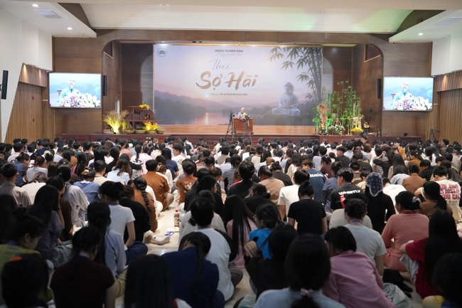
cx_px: 231
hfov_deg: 54.4
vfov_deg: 37.8
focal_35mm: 35
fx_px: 449
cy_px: 154
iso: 4000
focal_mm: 35
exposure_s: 1/250
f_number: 2.8
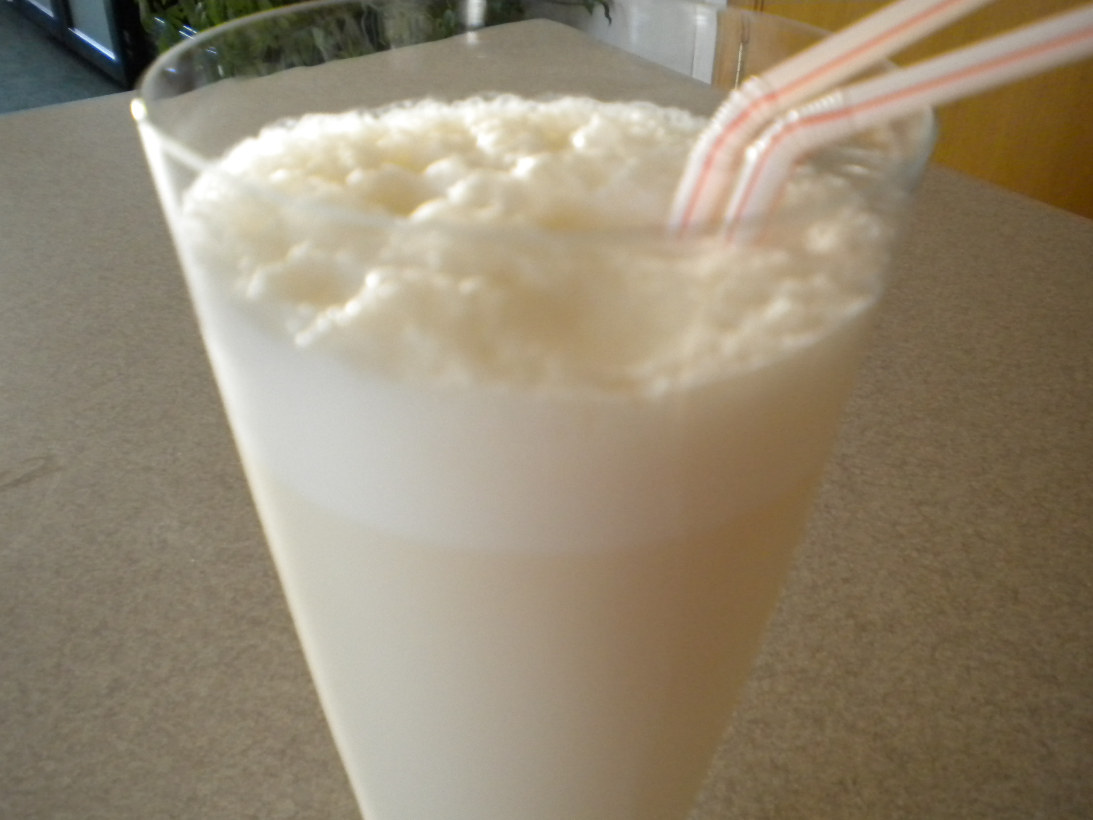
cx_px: 546
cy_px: 410
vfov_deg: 40.7
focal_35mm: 35
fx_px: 1105
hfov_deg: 52.6
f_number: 3.1
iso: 400
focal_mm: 6.3
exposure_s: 1/43.2
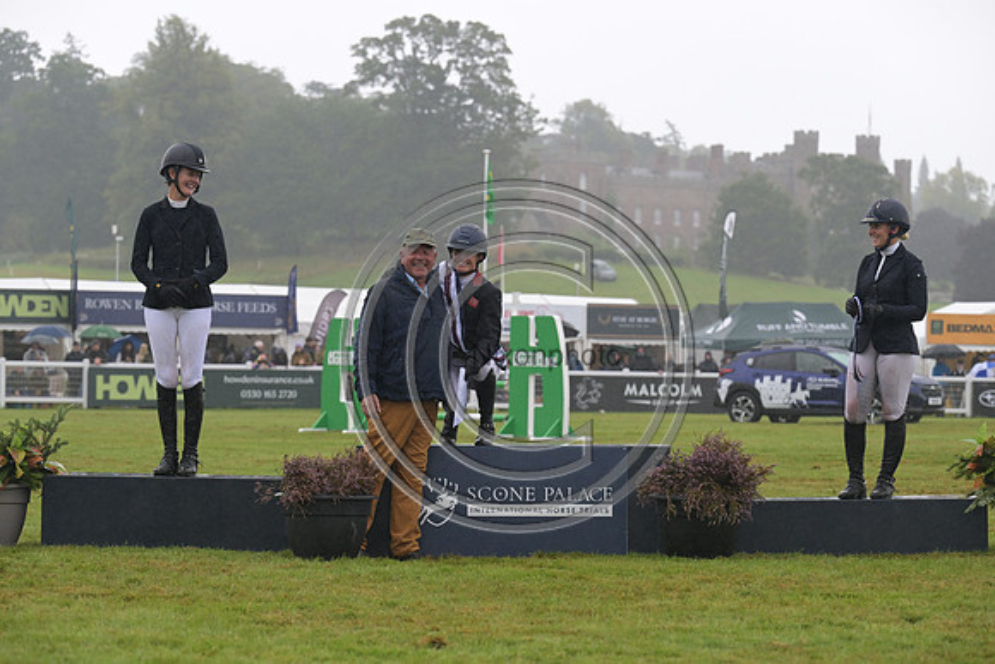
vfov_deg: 11.9
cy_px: 332
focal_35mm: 115
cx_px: 498
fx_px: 3179
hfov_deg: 17.8
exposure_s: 1/1000
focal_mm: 115
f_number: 5
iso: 1000
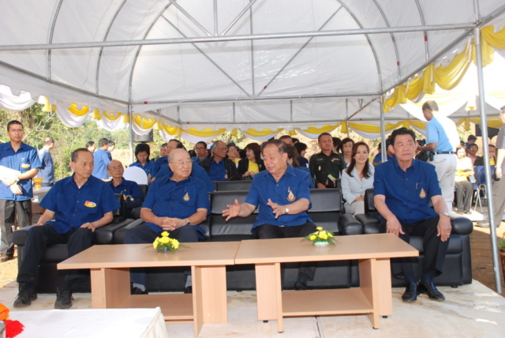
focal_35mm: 36
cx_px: 252
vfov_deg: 36.9
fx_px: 505
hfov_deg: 53.1
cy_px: 169
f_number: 5.6
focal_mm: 24
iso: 200
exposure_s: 1/125
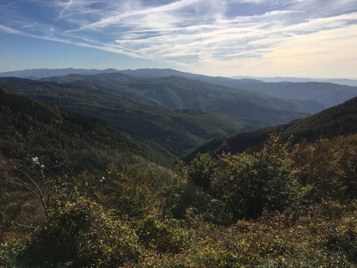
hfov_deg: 61.7
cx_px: 178
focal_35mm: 29
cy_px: 134
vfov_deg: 48.2
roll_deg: +0.4
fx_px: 299
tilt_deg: -10.9
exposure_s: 1/4049
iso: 25
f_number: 2.2
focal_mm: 4.15
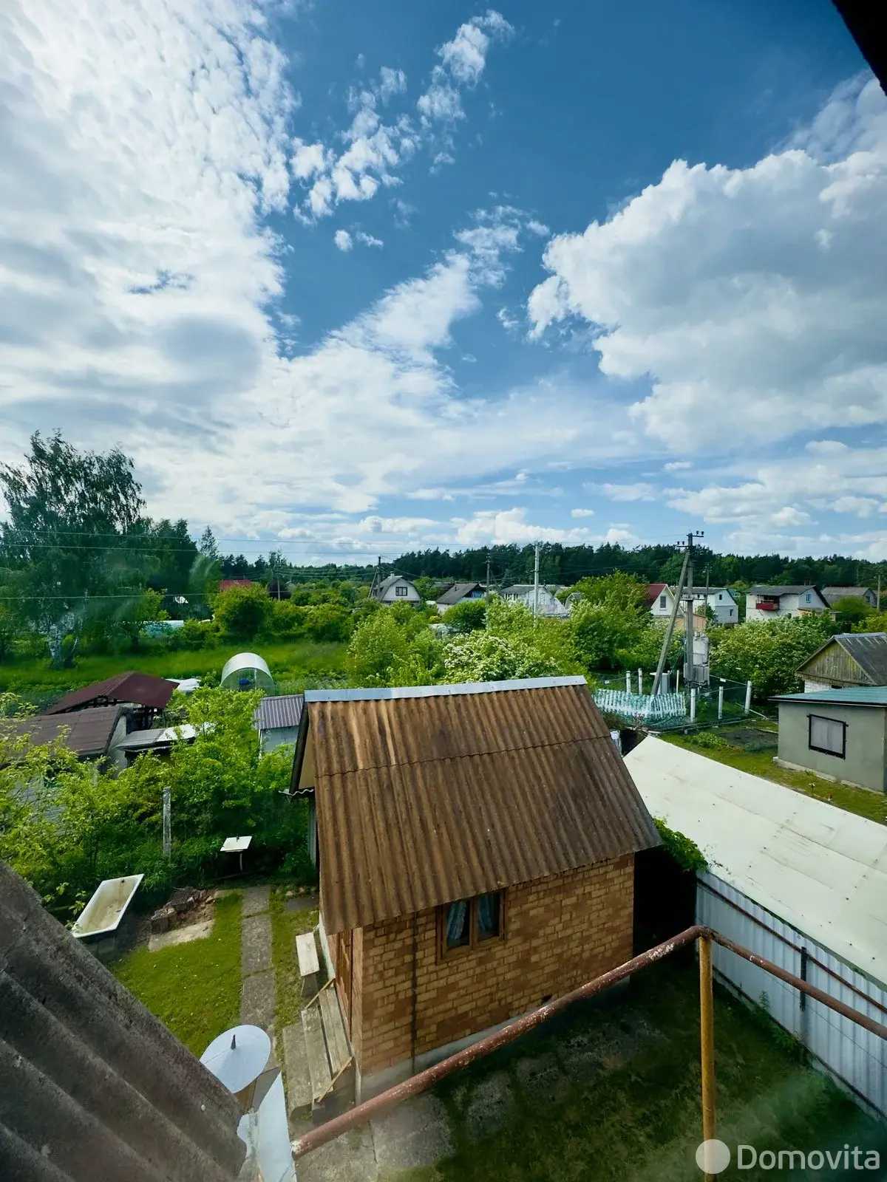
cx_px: 444
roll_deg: -1.4
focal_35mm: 14
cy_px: 591
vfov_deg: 102.1
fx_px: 478
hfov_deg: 85.7
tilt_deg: +0.6
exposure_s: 1/2985
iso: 50
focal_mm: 2.22
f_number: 2.2
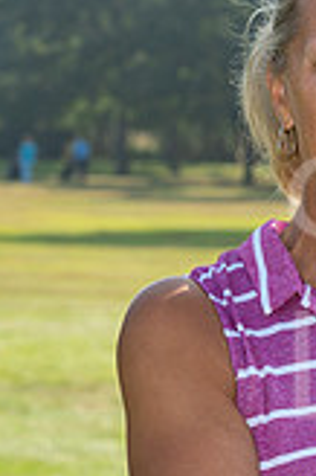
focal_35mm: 438
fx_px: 5779
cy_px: 319
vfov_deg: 4.7
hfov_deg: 3.1
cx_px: 614
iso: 100
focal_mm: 98
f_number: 9
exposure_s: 1/200
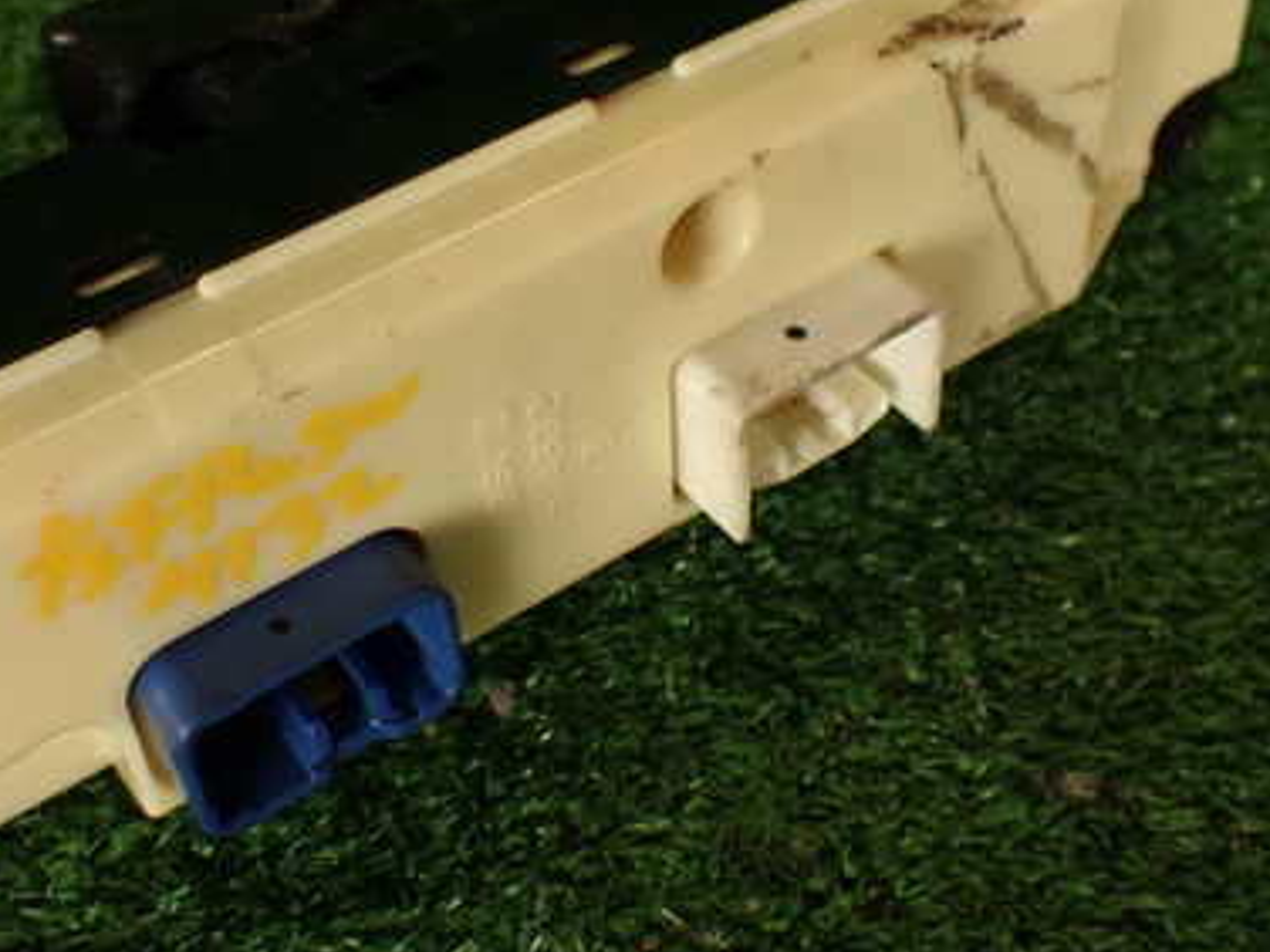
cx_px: 459
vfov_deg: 28.3
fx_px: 1871
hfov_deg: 37.2
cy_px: 287
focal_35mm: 51
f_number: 2.4
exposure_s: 1/80
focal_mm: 5.79
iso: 100
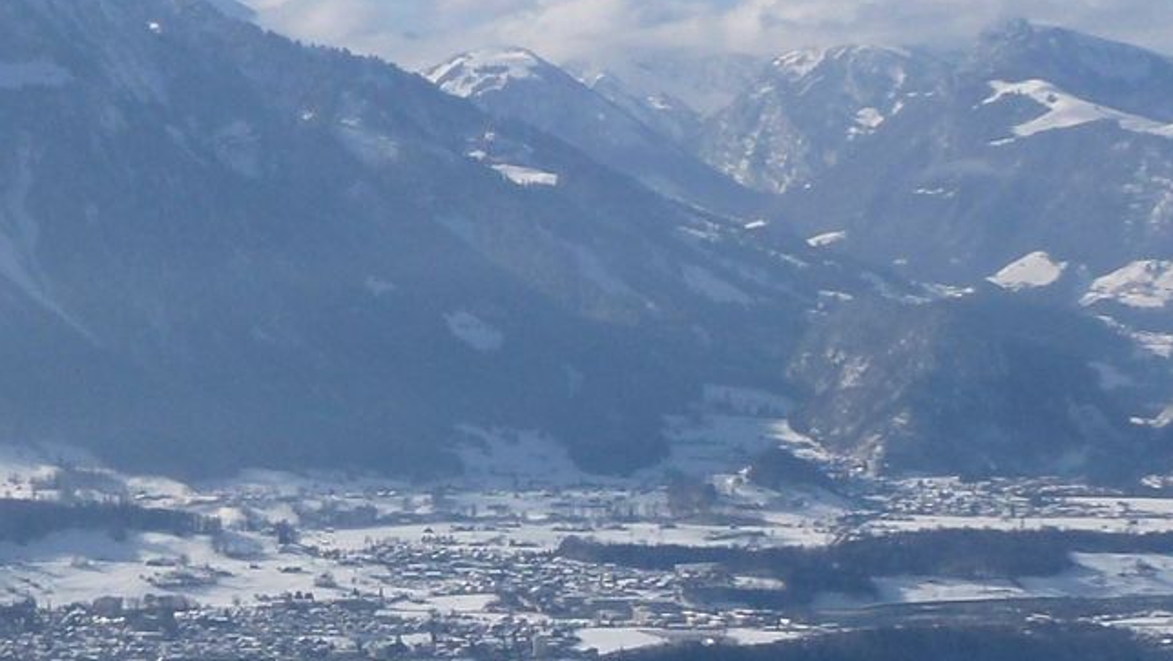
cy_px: 446
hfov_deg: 13.9
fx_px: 4666
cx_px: -221
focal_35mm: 150
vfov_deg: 8.1
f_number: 3.9
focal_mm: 7.4
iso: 100
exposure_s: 1/2000
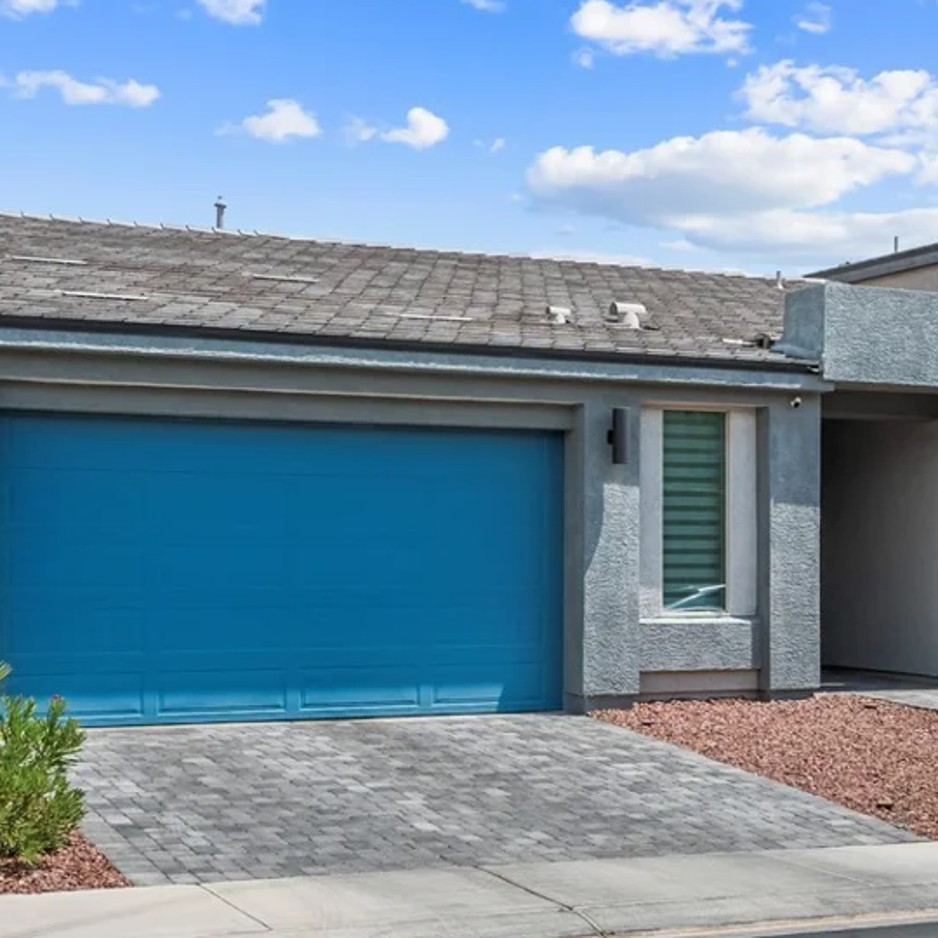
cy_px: 572
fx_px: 1778
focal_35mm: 58
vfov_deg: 29.5
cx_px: 561
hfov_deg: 29.5
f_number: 8
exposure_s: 1/640
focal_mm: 24
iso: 400
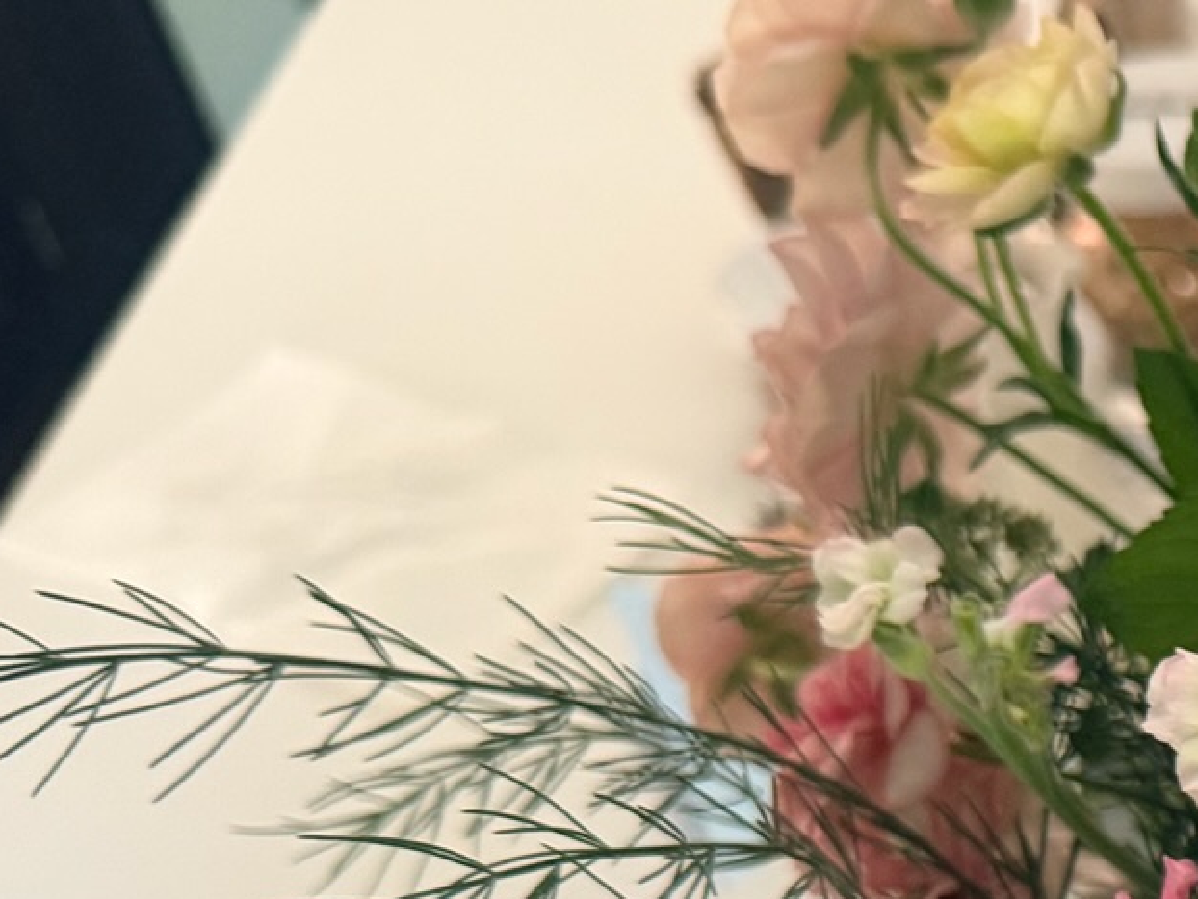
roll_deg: +4.0
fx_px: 2735
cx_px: 1801
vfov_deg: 18.0
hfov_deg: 20.9
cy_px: 1001
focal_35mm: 79
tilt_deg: -42.6
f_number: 1.78
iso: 320
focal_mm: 6.76
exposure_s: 1/60
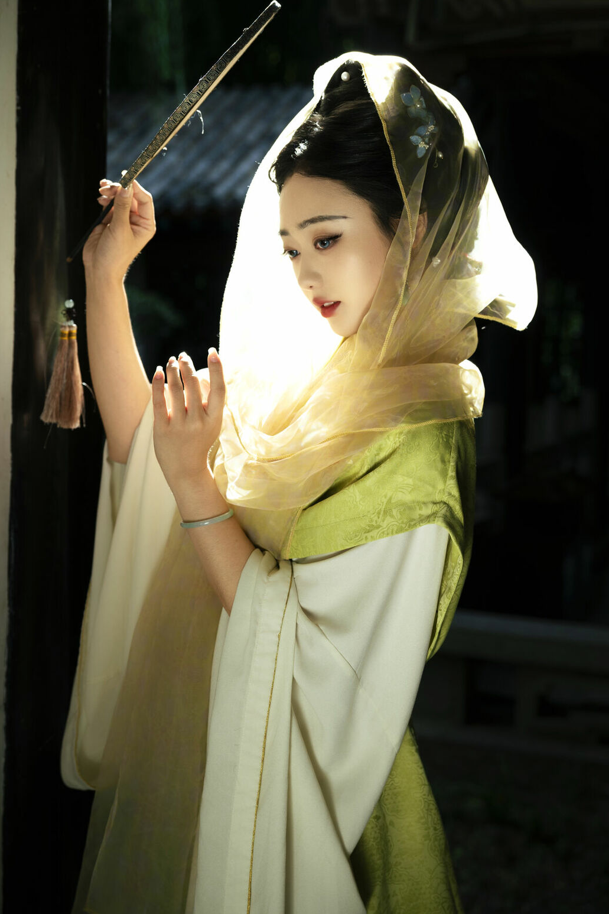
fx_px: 1447
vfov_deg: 35.1
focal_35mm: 57
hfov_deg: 23.8
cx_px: 304
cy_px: 450
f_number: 4
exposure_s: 1/160
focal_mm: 56
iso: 125
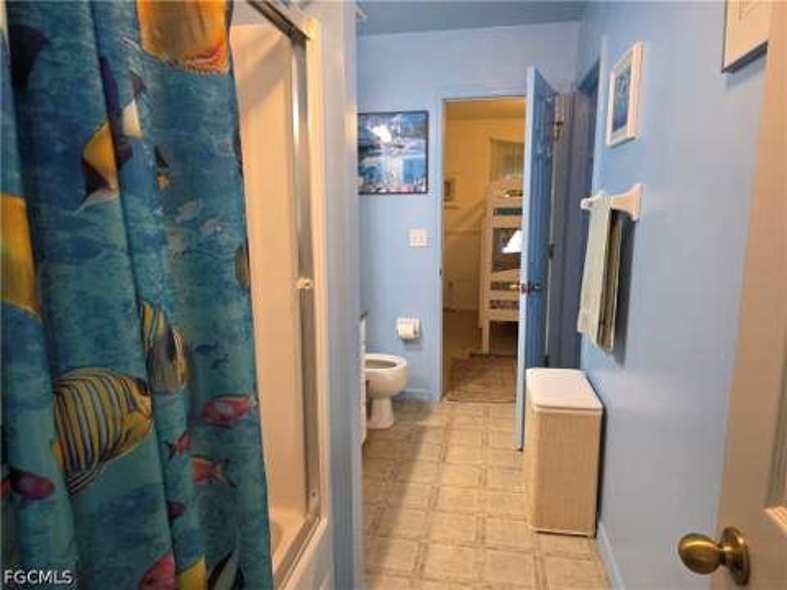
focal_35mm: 23
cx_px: 394
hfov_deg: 73.9
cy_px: 295
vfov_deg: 58.9
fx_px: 523
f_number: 1.7
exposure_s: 1/120
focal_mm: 6.3
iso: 400
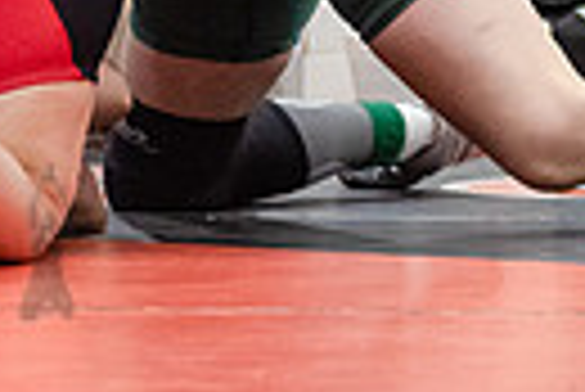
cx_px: 18
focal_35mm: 460
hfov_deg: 4.5
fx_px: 7483
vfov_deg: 3.0
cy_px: -90
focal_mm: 92
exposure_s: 1/400
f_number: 3.5
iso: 4000
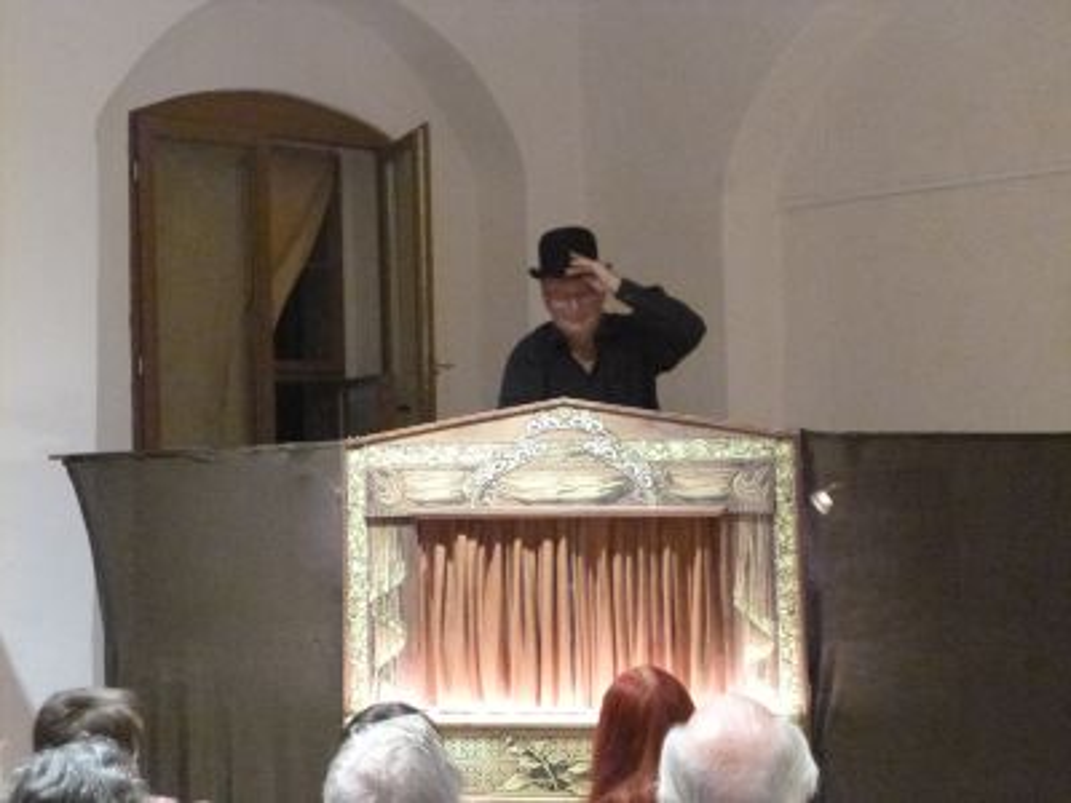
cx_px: 536
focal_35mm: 69
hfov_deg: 28.2
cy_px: 402
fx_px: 2135
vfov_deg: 21.3
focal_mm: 12.3
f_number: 4.5
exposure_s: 1/15
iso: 1600
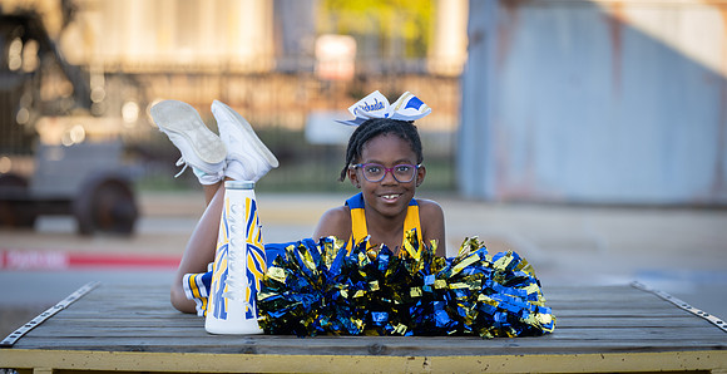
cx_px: 351
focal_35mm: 135
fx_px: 2560
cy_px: 250
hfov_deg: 16.2
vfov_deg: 8.3
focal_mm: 122
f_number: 2.8
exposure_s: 1/320
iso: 125
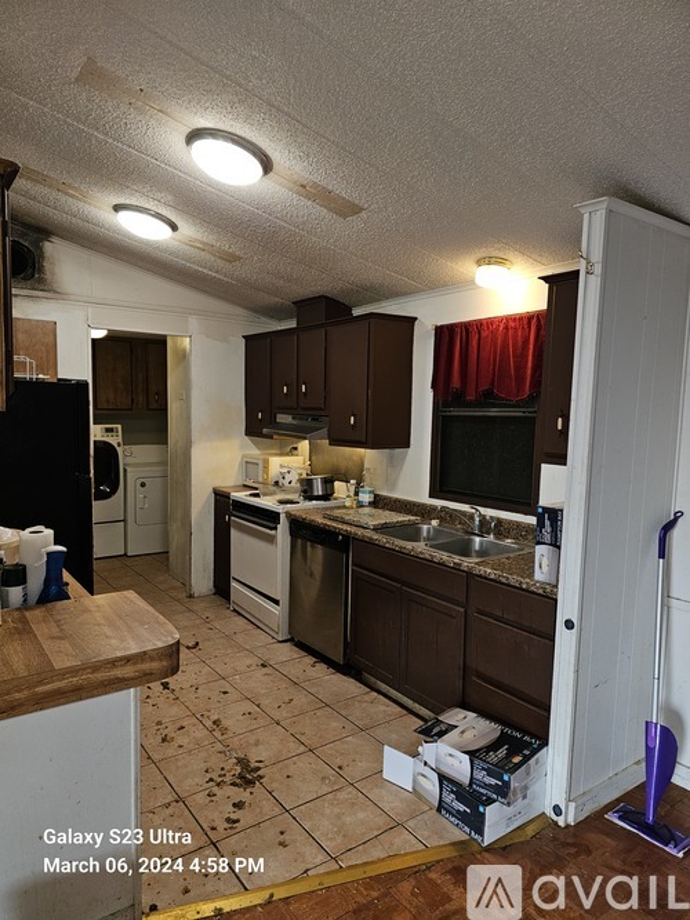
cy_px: 460
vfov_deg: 73.9
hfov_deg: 58.9
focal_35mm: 23
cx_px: 345
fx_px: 611
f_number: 1.7
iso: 100
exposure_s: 1/30
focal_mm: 6.3
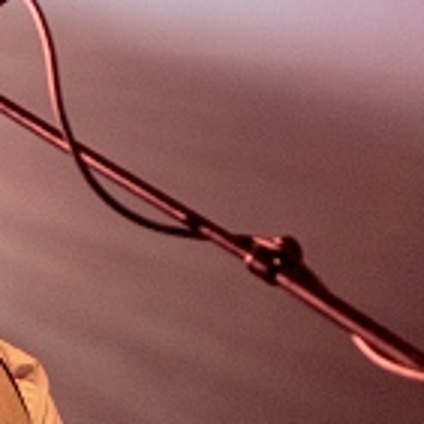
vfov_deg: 5.8
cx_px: -259
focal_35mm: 303
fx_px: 4199
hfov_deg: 5.7
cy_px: 507
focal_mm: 70
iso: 1600
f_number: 2.8
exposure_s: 1/80
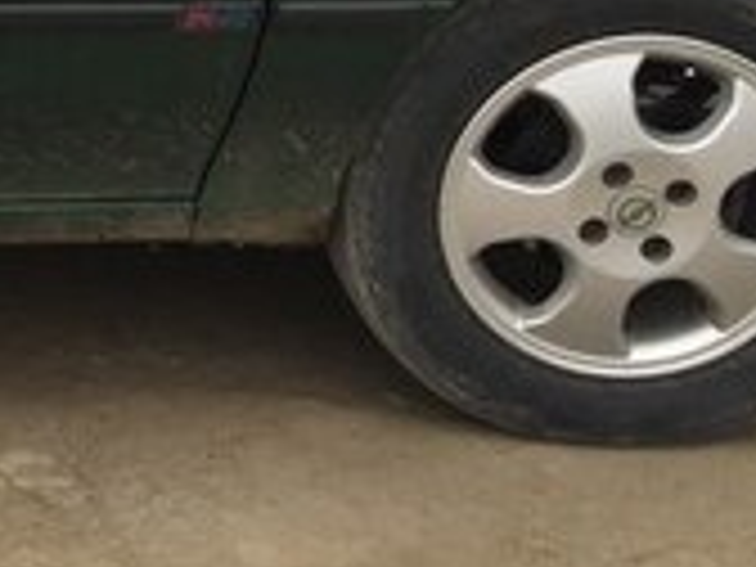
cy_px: -119
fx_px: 2490
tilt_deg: -15.0
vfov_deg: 12.7
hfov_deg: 14.7
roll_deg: +3.2
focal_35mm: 114
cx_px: -684
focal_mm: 4.15
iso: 32
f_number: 2.2
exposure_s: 1/280
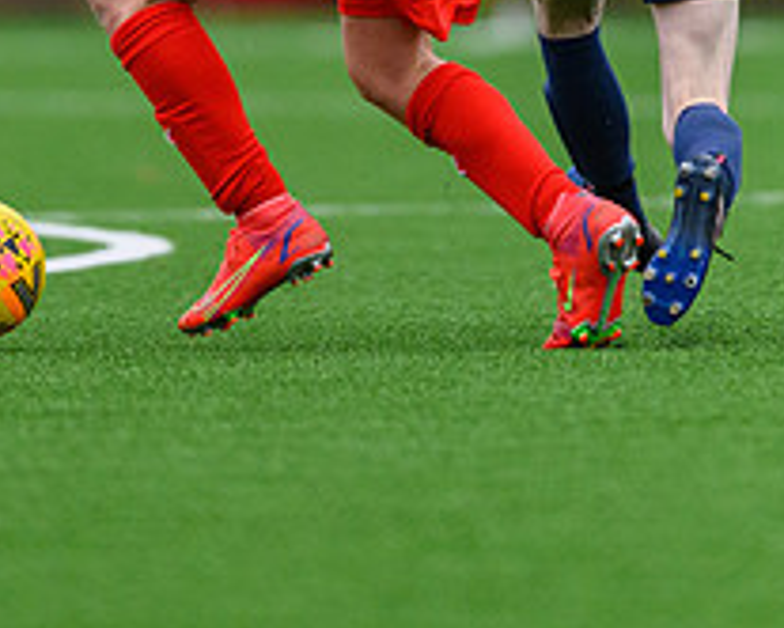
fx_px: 28428
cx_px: 354
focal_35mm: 1224
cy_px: -113
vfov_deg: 1.3
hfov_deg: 1.6
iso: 4000
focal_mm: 400
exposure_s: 1/2000
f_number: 2.8
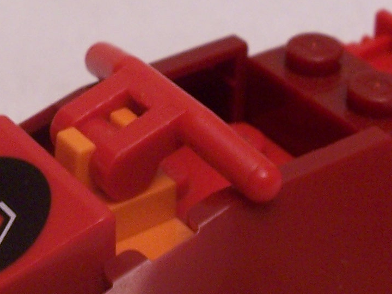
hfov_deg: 17.5
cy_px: 189
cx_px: 132
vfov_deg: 13.2
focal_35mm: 112
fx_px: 1268
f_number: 2.8
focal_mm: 6
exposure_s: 1/15
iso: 140
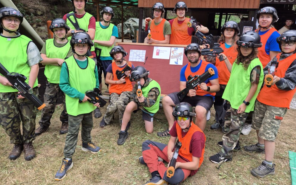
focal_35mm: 25
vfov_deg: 49.0
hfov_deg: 72.6
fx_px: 202
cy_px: 74
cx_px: 148
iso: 25
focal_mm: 5.4
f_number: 1.8
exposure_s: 1/180
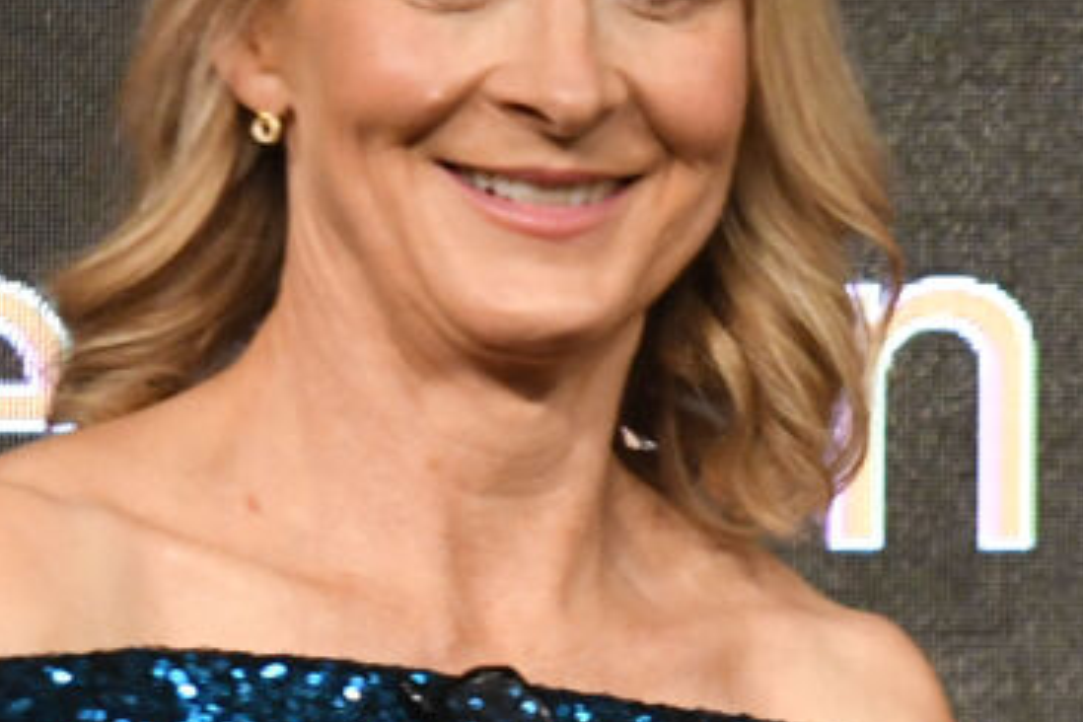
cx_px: 1688
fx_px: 11379
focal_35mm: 378
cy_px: 1000
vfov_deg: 3.6
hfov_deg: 5.4
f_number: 4.5
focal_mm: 55
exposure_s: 1/100
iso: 2500
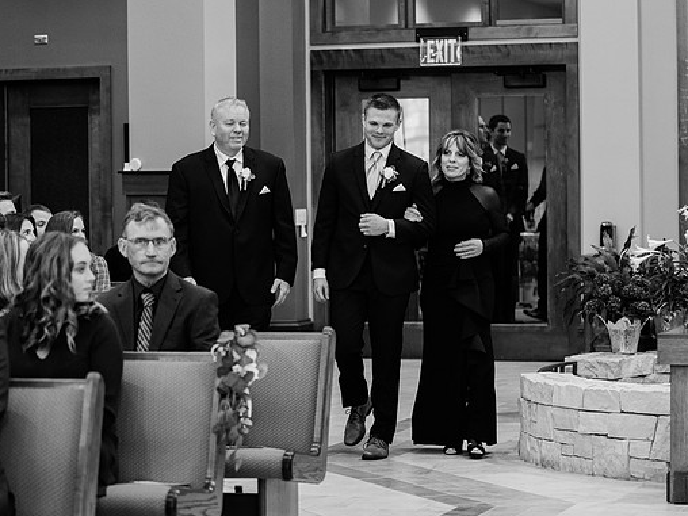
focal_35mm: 107
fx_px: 2127
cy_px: 241
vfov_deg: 13.8
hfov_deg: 18.4
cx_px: 319
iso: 1600
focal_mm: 75
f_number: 2.8
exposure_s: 1/250
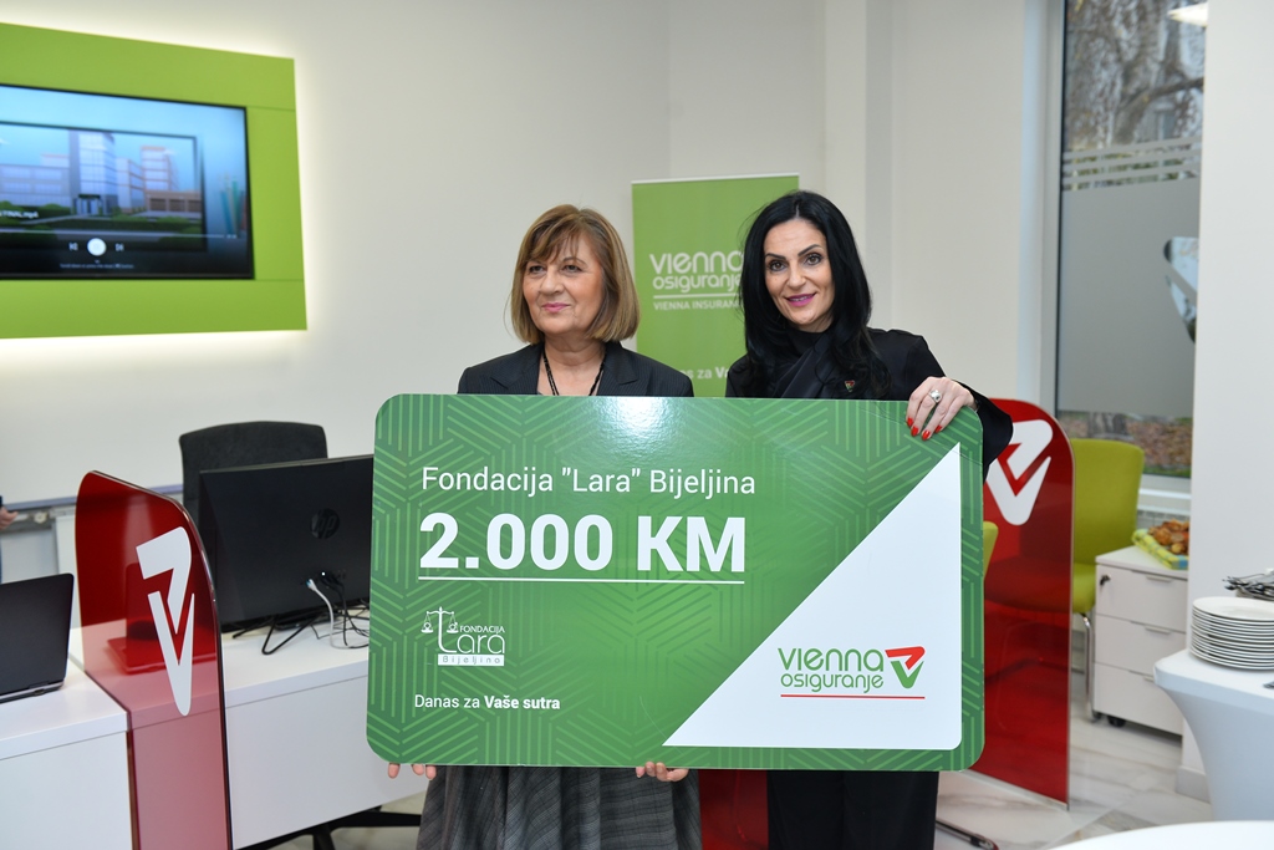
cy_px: 425
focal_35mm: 32
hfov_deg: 58.7
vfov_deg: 41.1
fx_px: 1133
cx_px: 637
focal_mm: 32
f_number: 5
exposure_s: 1/125
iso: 640
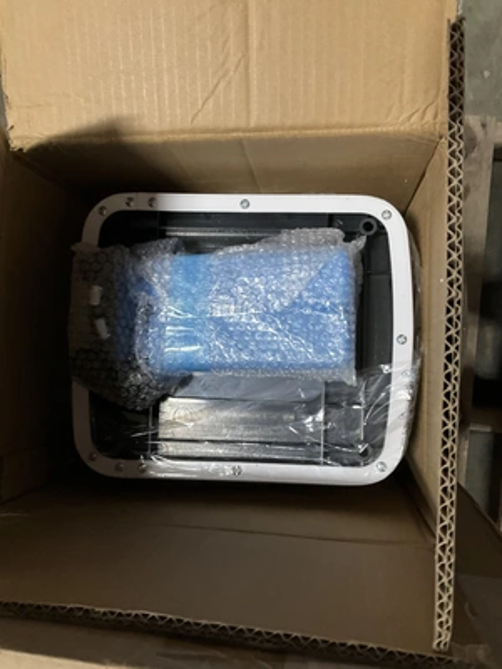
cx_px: 251
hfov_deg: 48.2
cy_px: 334
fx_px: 561
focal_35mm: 29
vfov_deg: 61.7
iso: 320
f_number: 1.8
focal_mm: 3
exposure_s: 1/30
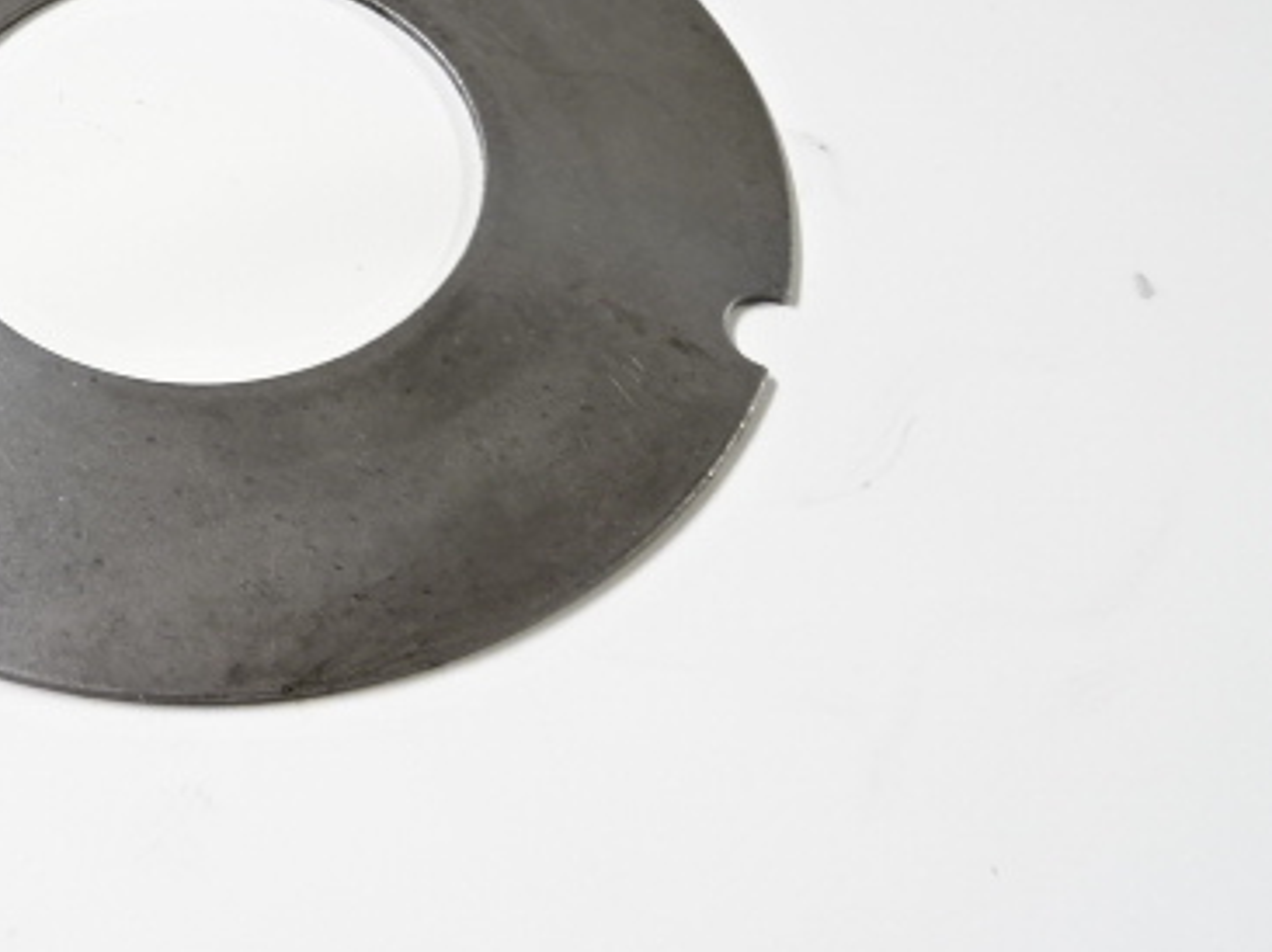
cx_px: 212
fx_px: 1542
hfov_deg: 42.3
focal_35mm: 42
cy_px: 299
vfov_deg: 33.9
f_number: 3.5
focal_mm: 4.1
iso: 500
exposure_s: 1/30
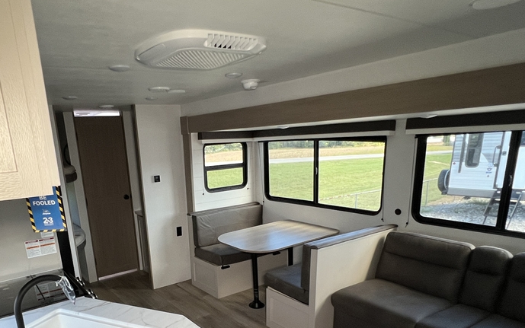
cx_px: 210
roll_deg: +2.4
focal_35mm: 24
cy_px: 253
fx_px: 343
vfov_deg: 48.7
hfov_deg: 74.0
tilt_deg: -15.8
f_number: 1.8
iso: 100
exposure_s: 1/99
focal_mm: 1.57
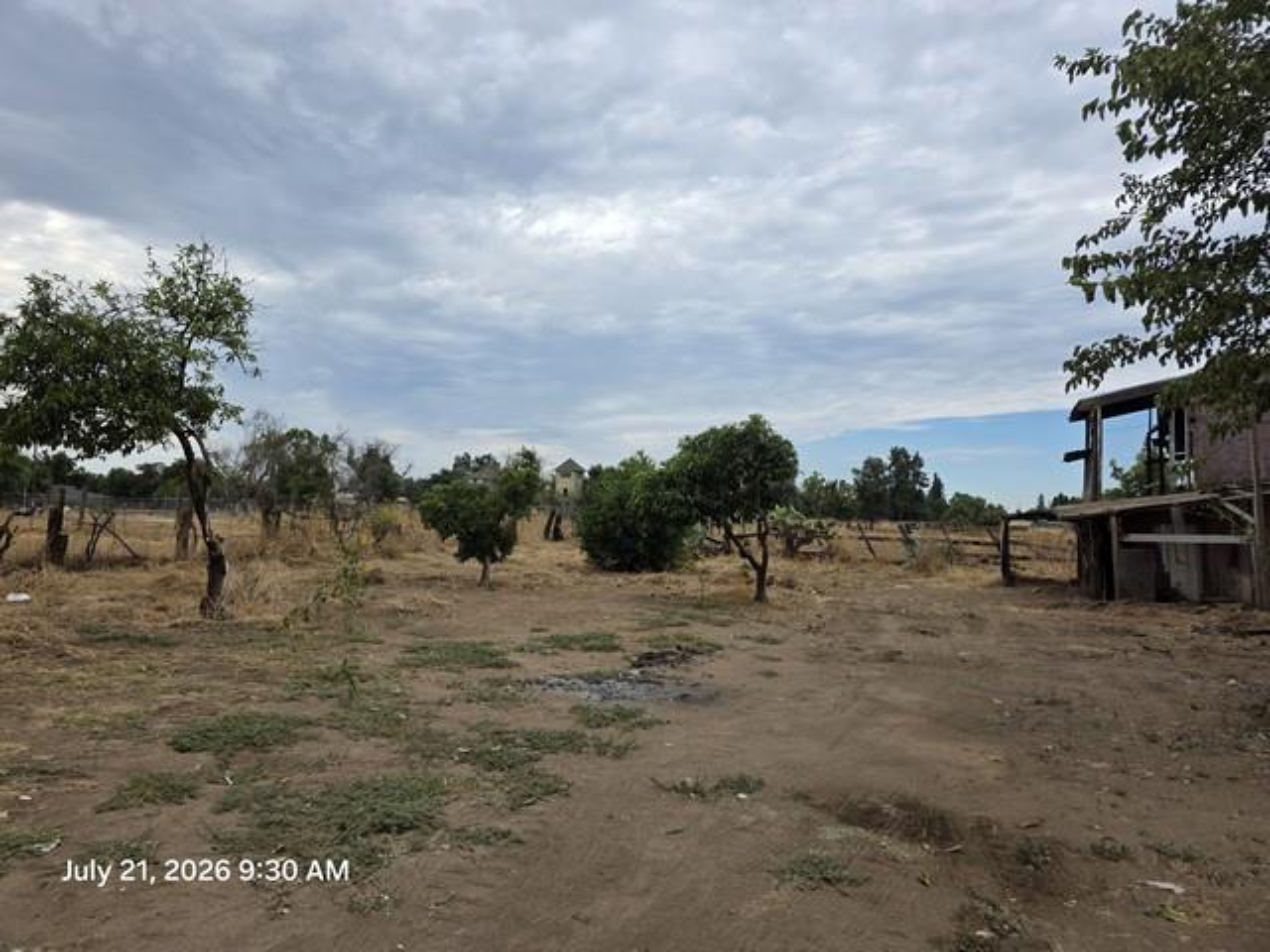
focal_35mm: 23
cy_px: 476
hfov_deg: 73.9
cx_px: 635
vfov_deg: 58.9
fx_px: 844
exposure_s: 1/3579
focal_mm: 6.3
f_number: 1.7
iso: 80
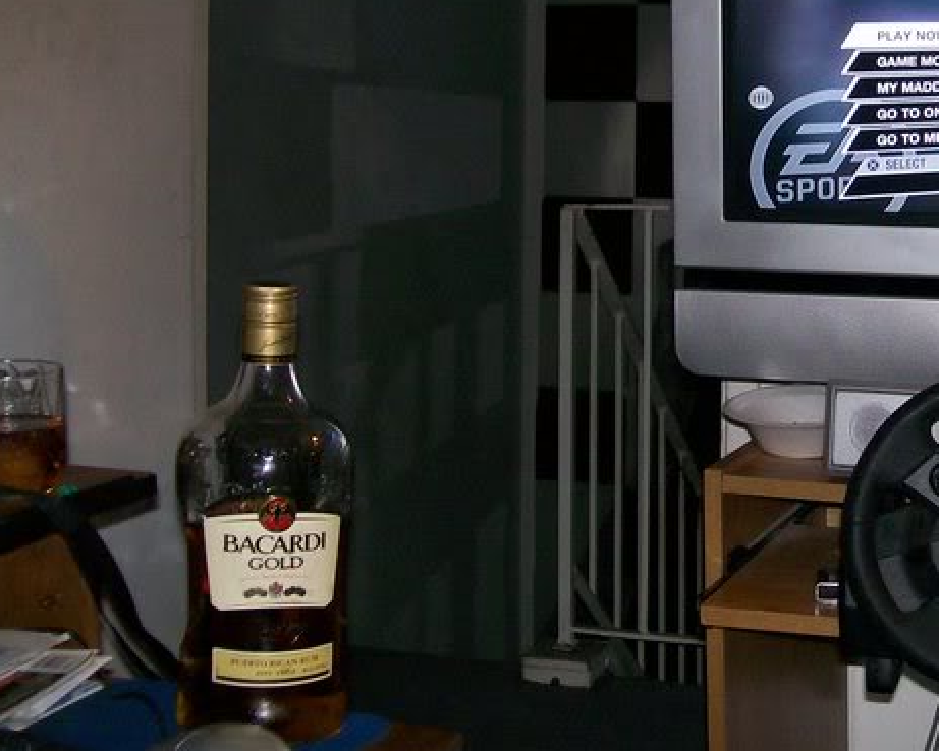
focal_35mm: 61
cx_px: 731
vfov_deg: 24.9
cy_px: 261
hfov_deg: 30.3
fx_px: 1696
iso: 140
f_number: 2.7
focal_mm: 6
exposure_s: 1/64
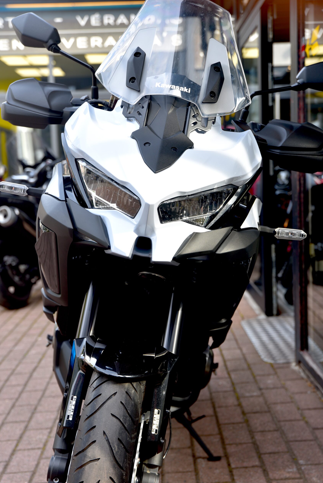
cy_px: 245
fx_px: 820
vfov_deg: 32.9
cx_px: 160
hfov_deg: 22.3
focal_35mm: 61
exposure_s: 1/80
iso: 100
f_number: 4.5
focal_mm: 60
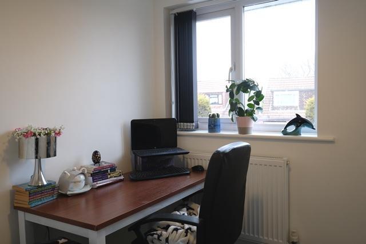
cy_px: 122
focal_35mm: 30
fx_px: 305
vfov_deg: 43.6
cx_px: 183
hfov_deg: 61.9
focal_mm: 20
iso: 800
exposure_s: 1/52
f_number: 4
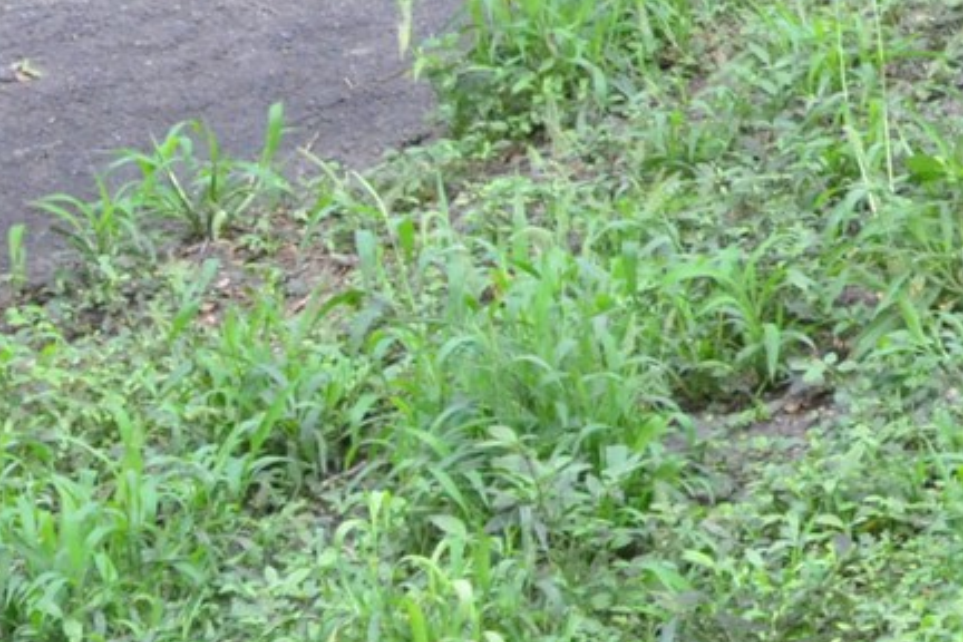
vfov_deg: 2.0
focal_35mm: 699
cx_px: 1161
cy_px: -546
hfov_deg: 2.9
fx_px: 18703
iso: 3200
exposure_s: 1/200
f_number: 11
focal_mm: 105
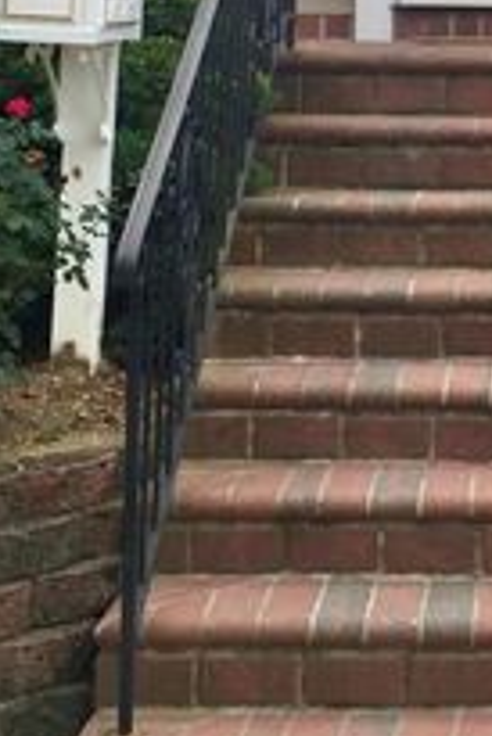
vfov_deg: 20.2
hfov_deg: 13.6
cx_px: 596
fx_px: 2005
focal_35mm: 98
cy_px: 5
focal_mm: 4.15
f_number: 2.2
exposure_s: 1/197
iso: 32
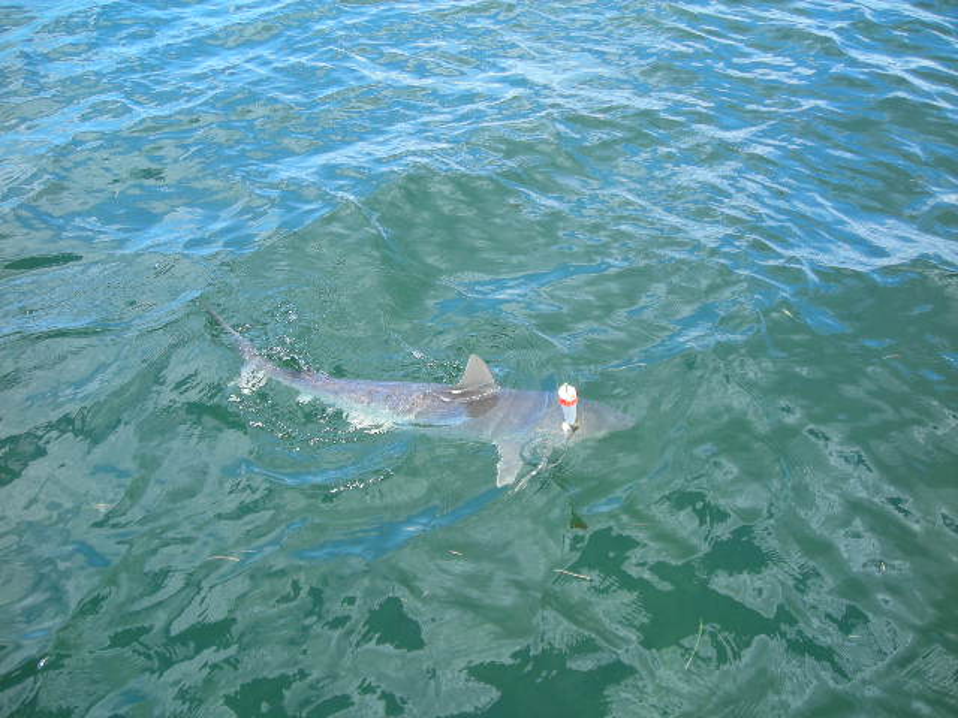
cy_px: 359
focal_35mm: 38
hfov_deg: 49.0
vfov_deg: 37.7
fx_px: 1052
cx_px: 479
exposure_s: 1/190
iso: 50
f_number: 3.2
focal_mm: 6.3
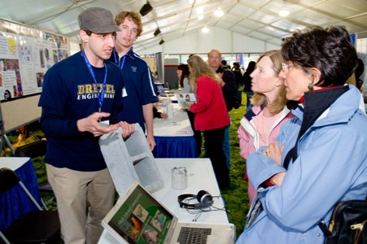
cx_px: 184
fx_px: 285
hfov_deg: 65.5
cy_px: 122
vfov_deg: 46.3
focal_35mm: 28
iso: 400
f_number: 5.6
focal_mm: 28
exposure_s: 1/15
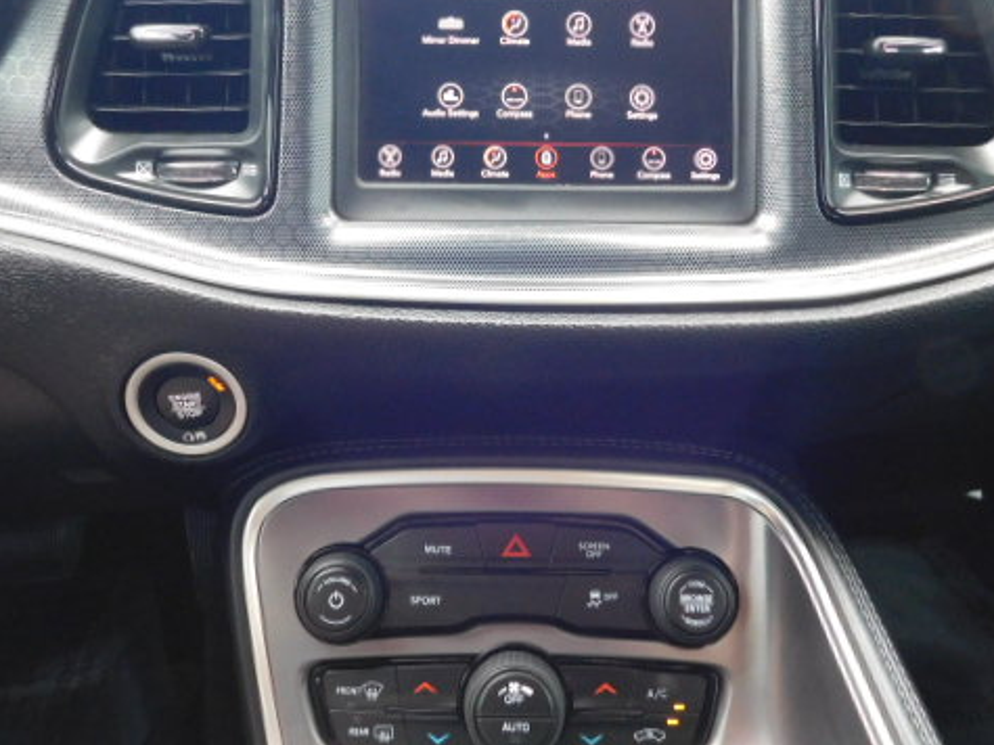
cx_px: 498
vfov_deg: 45.0
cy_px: 278
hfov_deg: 58.4
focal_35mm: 31
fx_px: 890
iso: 360
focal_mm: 4
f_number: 3
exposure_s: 1/30
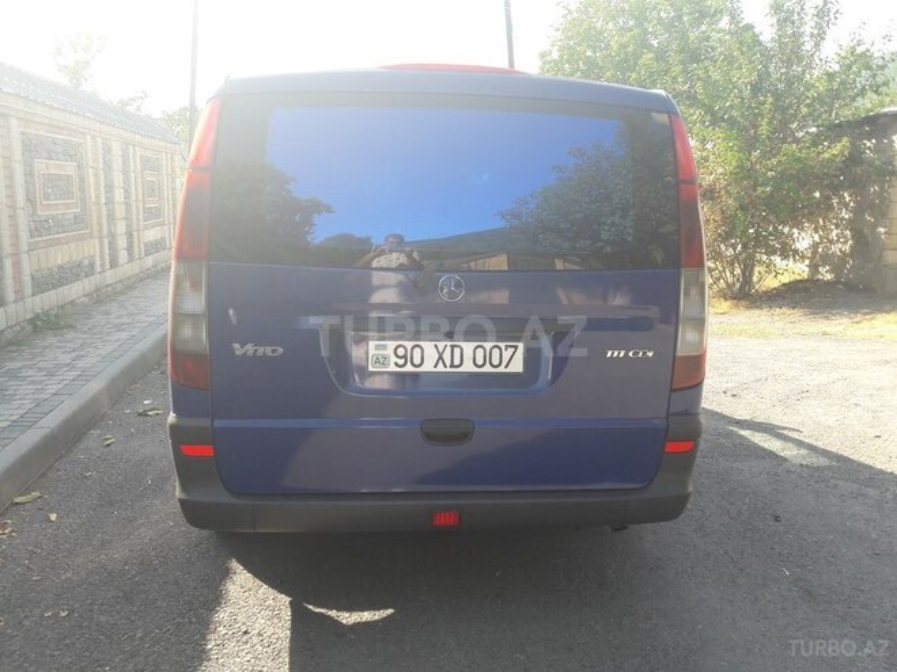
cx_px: 448
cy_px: 336
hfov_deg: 63.4
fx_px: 726
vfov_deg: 49.7
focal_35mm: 28
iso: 40
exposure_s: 1/305
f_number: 1.9
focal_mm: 3.7
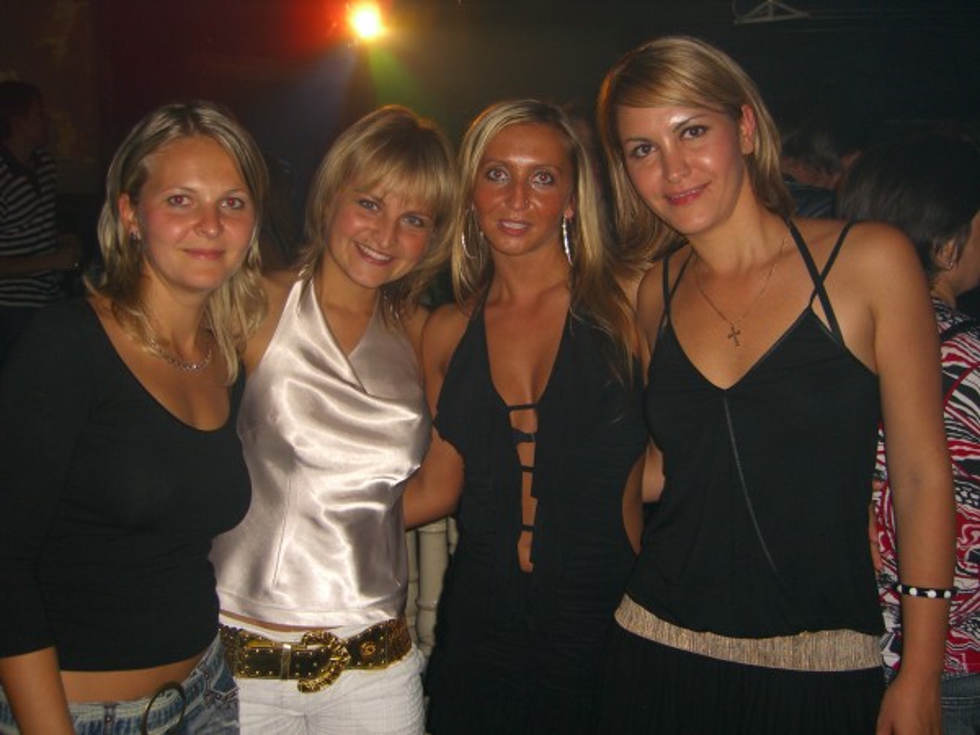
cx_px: 490
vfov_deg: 37.7
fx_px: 1076
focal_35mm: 38
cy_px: 368
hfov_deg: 49.0
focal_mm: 7.9
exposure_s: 1/60
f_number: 2.8
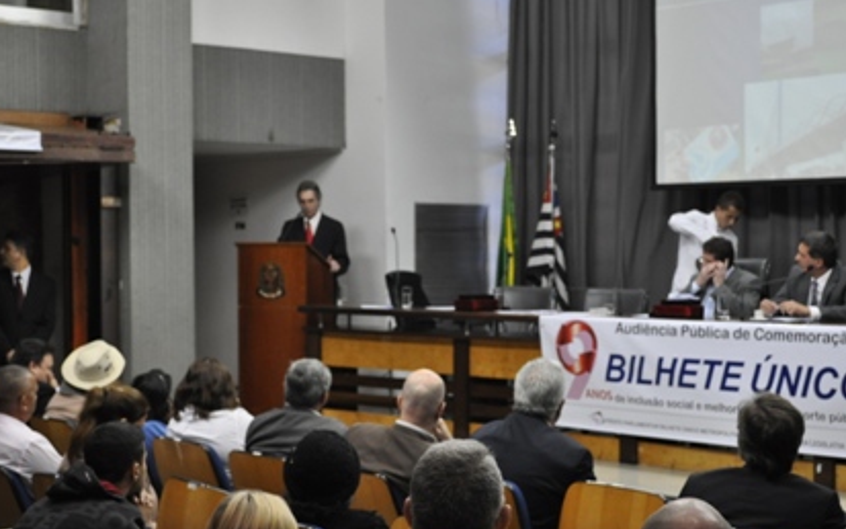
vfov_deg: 20.6
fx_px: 1452
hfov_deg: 32.5
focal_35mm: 63
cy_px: 299
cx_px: 432
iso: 800
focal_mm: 38
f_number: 5
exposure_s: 1/60
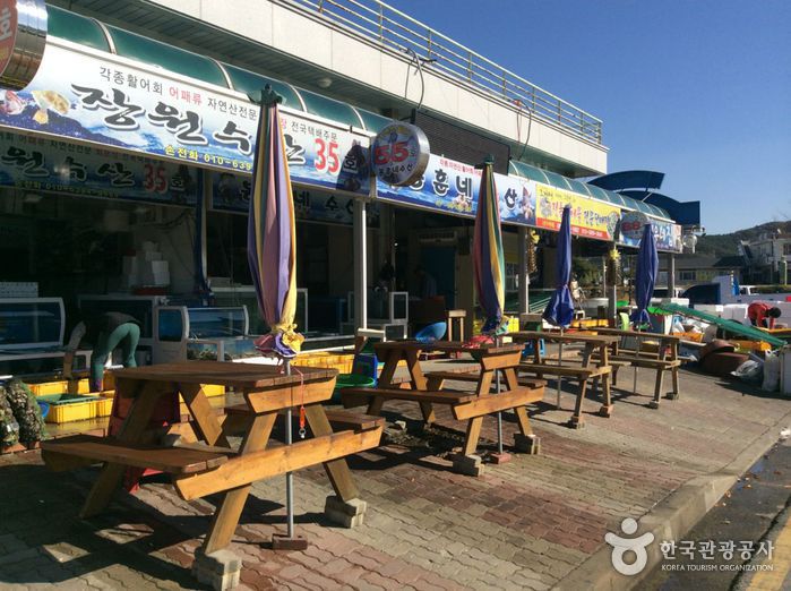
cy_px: 296
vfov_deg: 42.8
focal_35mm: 33
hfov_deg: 55.4
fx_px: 753
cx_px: 396
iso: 32
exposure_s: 1/1845
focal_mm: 3.3
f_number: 2.4
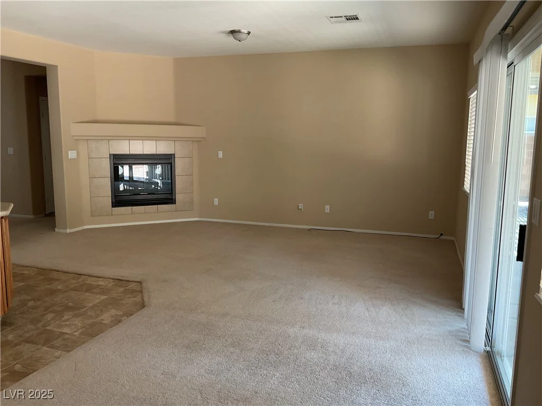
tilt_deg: -9.2
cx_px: 271
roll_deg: -2.4
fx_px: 454
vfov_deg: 48.2
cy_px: 203
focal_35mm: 29
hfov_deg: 61.7
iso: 80
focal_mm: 3
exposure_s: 1/60
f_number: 1.8
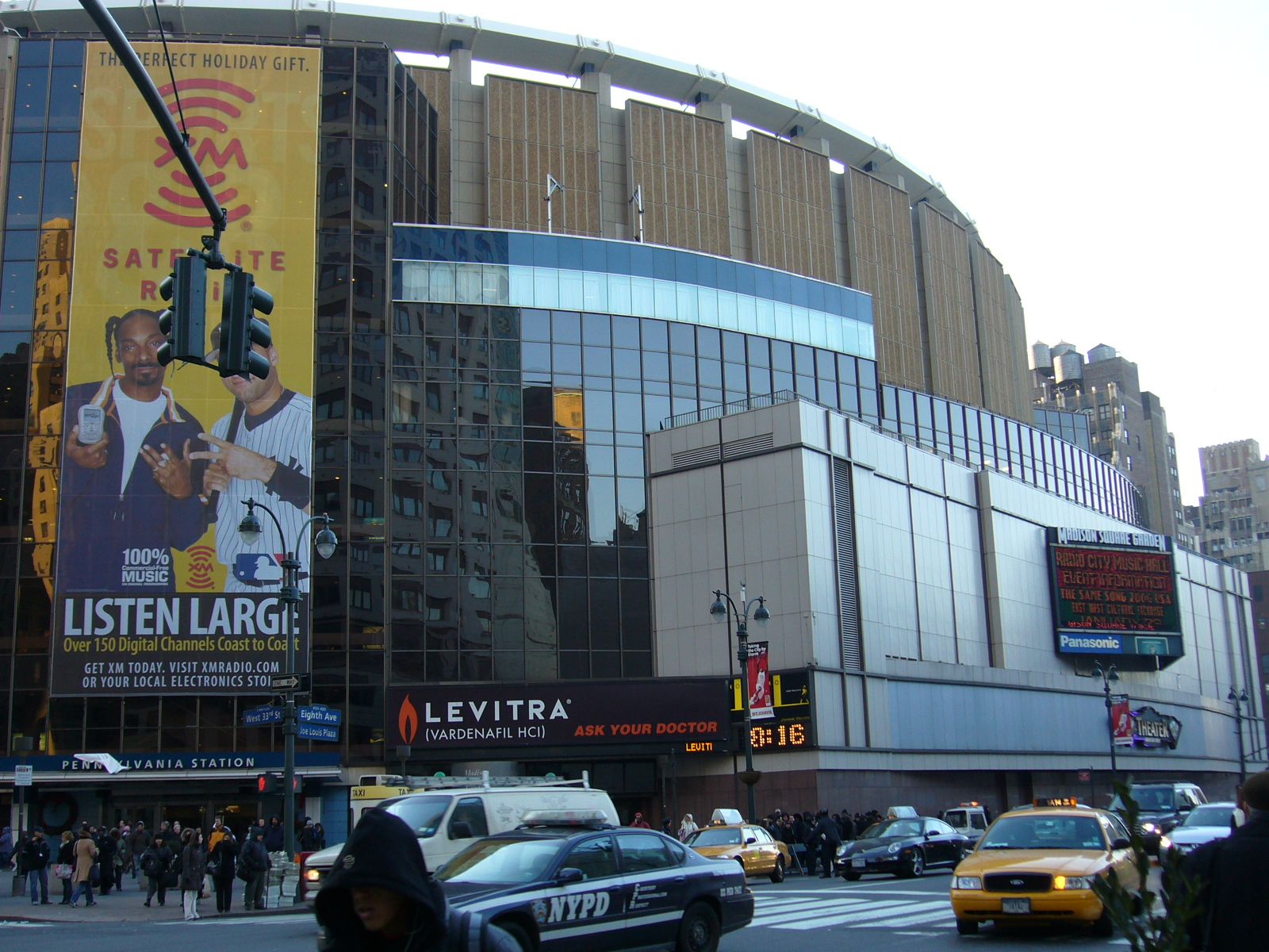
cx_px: 634
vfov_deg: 36.0
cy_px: 476
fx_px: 1466
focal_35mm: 40
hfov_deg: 46.8
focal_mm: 6.6
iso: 80
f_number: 3
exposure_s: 1/80
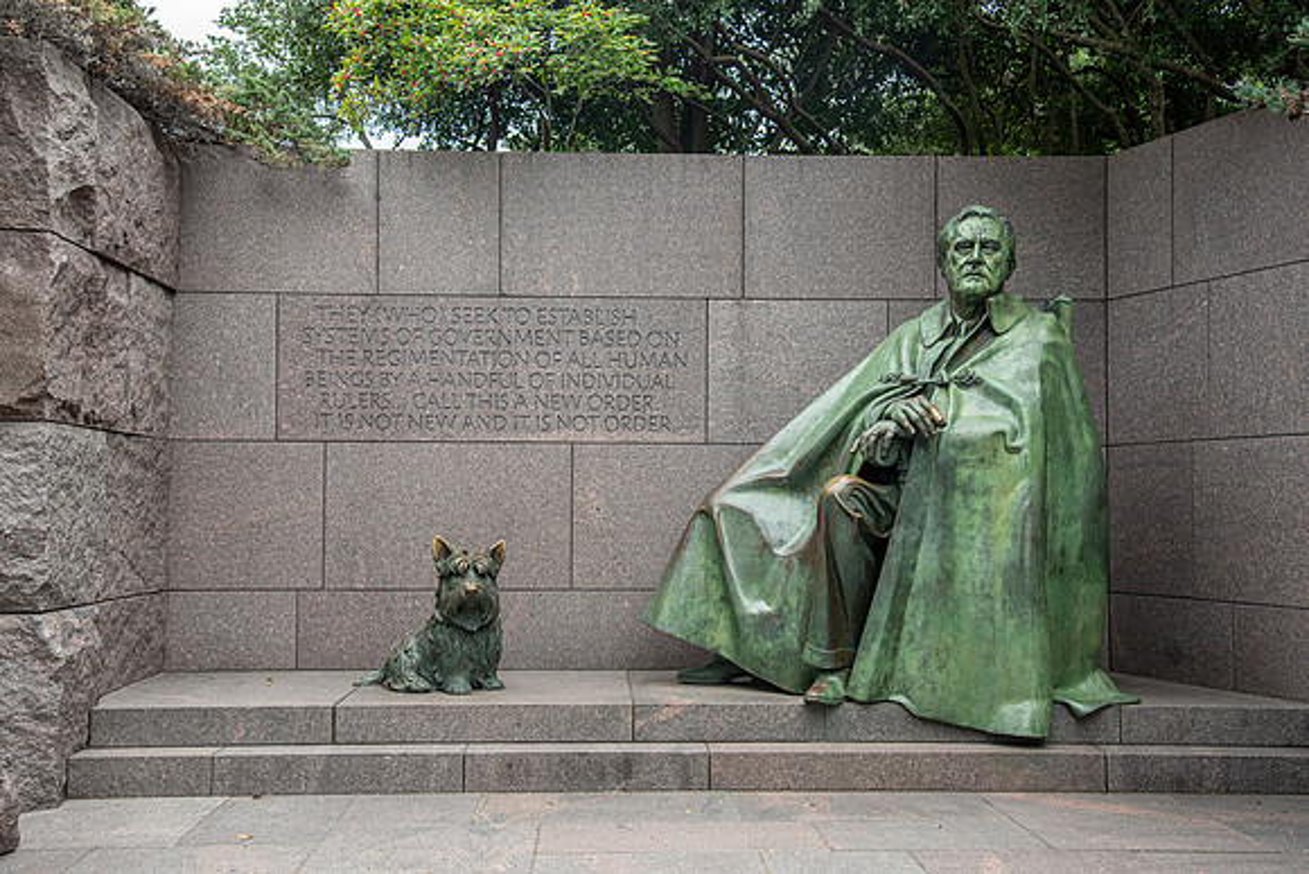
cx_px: 654
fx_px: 1634
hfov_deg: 43.7
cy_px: 437
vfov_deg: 29.9
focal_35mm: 45
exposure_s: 1/250
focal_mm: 44
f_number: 5.6
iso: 320
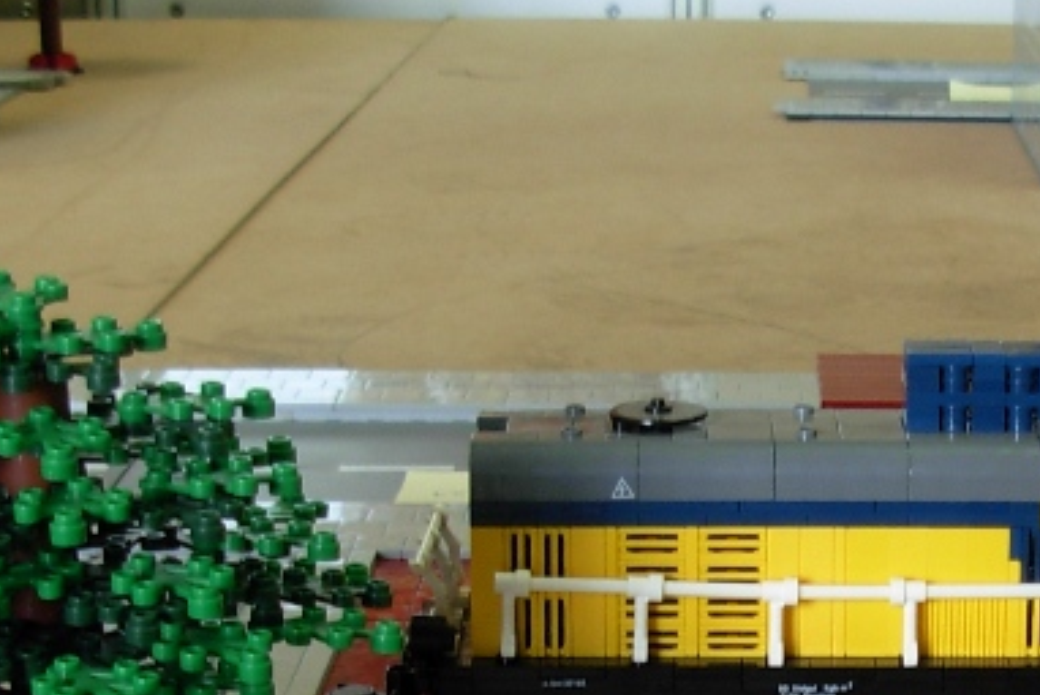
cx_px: 923
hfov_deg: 19.0
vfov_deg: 12.8
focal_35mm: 106
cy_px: 635
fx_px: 3063
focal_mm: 6.3
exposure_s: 1/11.9
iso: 79
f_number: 2.9
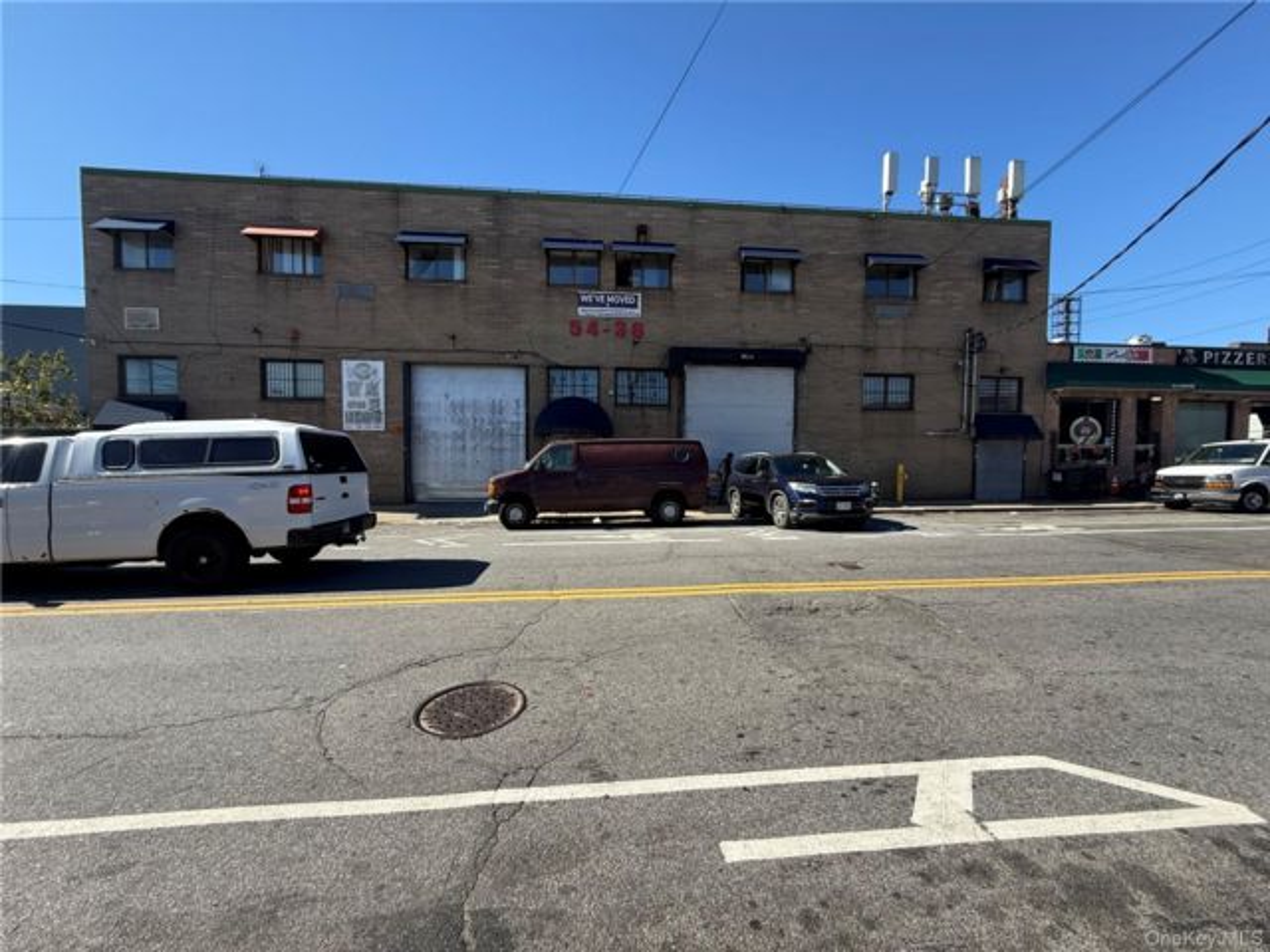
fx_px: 514
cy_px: 476
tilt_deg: -2.3
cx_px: 635
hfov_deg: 102.1
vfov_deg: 85.7
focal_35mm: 14
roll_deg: -0.4
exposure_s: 1/876
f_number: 2.2
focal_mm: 2.22
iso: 50
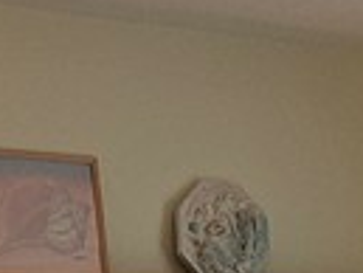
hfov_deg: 10.8
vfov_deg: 7.7
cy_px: 616
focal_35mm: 183
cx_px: 115
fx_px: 1921
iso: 50
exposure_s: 1/120
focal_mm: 5.4
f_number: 1.8
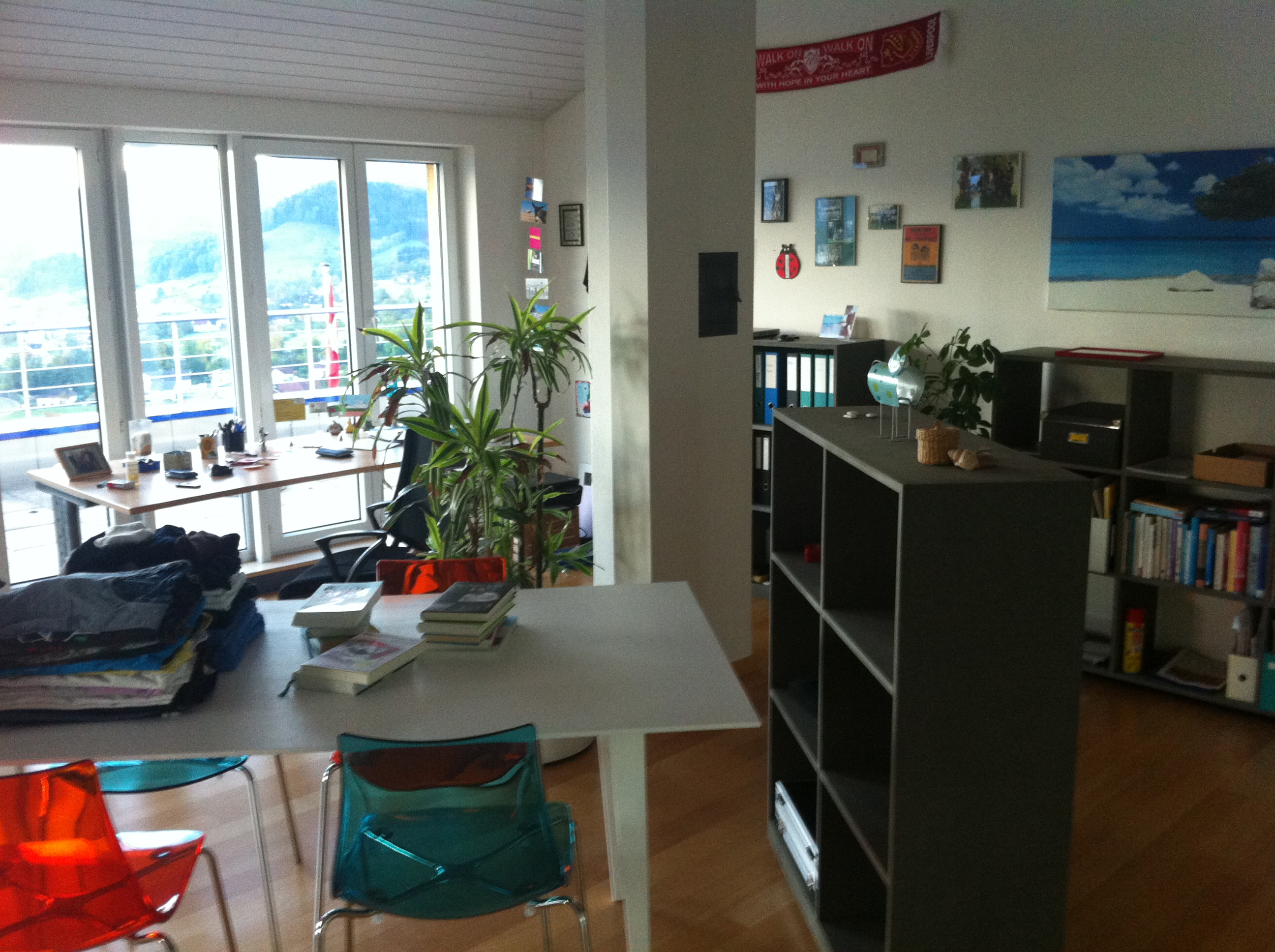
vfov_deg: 40.6
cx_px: 638
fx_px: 1287
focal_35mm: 35
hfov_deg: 52.7
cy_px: 476
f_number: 2.8
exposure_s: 1/15
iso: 200
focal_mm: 3.85
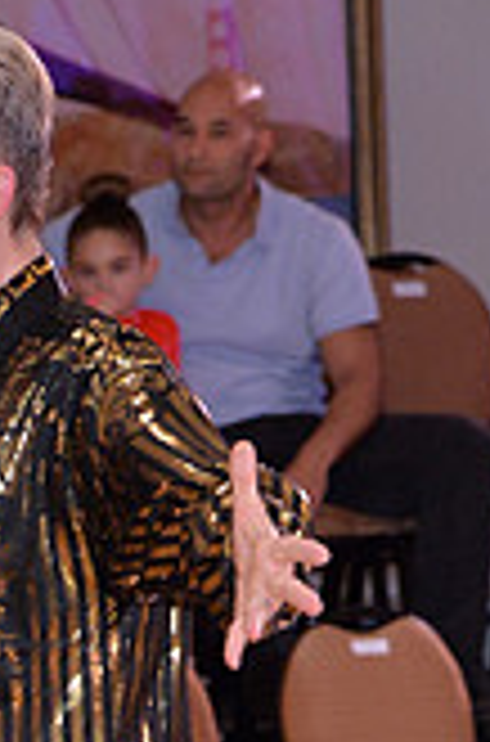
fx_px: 7232
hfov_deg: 3.9
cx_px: -241
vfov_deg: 5.8
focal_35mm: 352
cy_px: 967
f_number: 5
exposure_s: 1/200
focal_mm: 100
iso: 2500
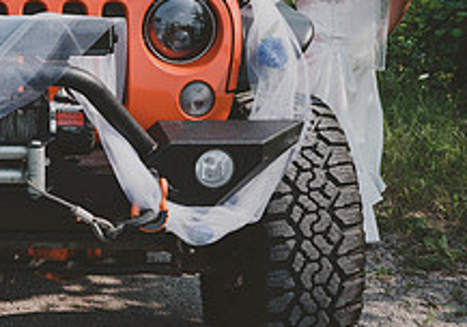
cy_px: 92
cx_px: -82
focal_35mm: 71
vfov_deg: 19.7
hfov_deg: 25.4
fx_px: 936
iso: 125
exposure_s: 1/250
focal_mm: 24
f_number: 5.6
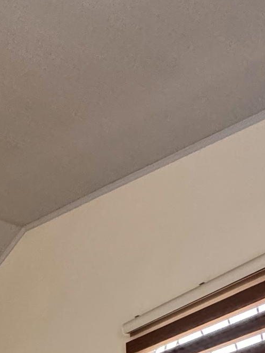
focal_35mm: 54
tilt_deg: -2.5
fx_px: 551
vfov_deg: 24.6
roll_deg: +2.3
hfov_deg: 26.4
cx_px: 40
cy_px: 567
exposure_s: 1/60
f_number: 2.2
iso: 500
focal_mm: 2.22
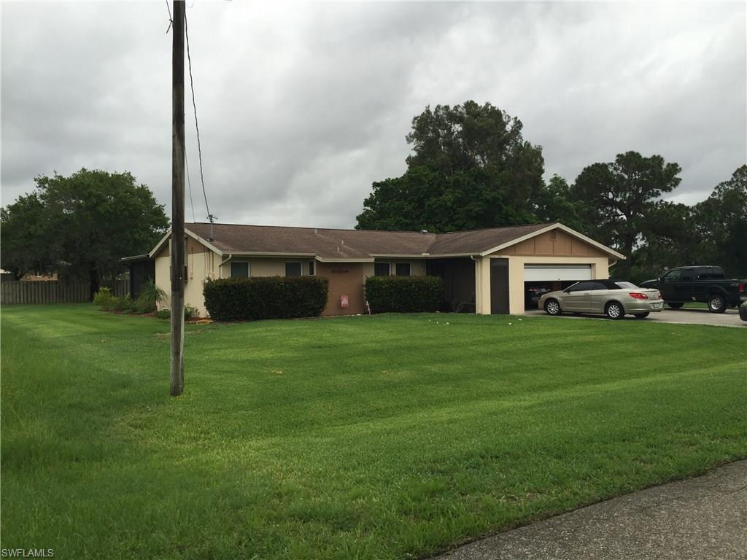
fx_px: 626
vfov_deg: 48.2
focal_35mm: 29
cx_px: 374
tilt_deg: +0.2
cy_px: 280
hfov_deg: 61.7
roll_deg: -0.2
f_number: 2.2
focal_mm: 4.15
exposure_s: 1/176
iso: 32
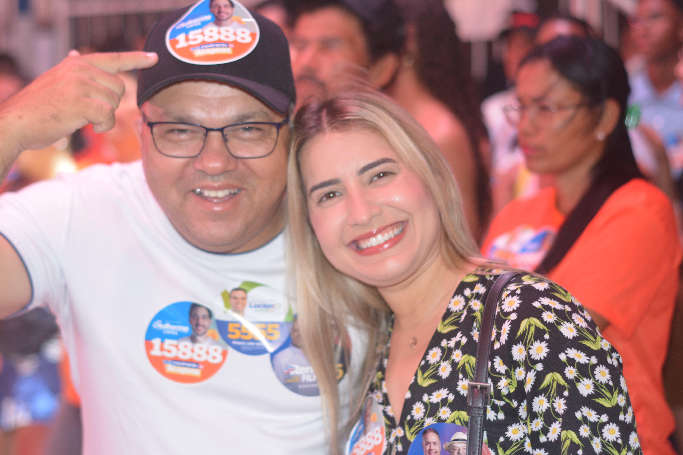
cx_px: 342
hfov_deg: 27.0
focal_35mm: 75
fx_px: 1423
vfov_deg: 18.2
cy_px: 228
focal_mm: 50
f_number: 2.8
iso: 500
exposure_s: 1/60
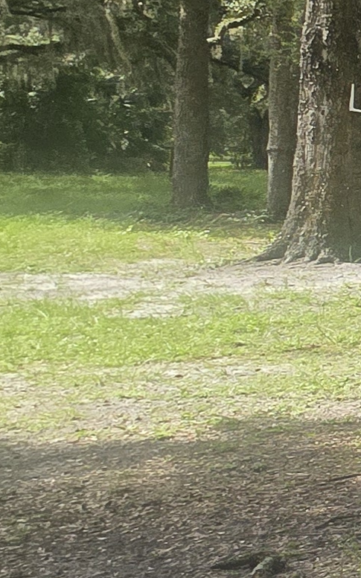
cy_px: 161
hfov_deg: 8.6
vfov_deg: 28.6
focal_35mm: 71
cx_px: 1388
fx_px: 1118
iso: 50
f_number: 2.2
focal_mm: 2.2
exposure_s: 1/773
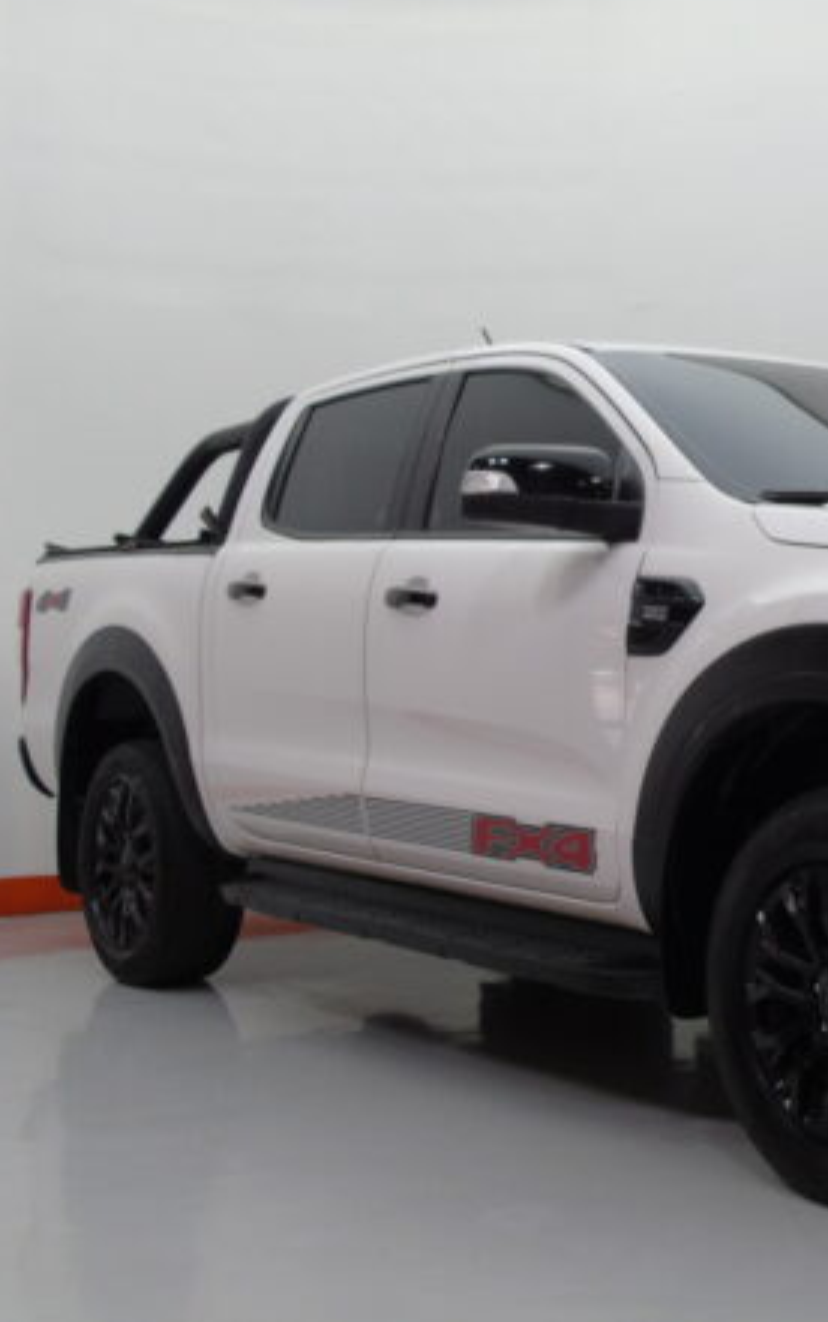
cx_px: 864
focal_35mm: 49
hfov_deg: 24.9
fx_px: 1767
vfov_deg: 41.0
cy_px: 651
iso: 80
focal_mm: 6.1
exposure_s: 1/30
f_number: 3.8
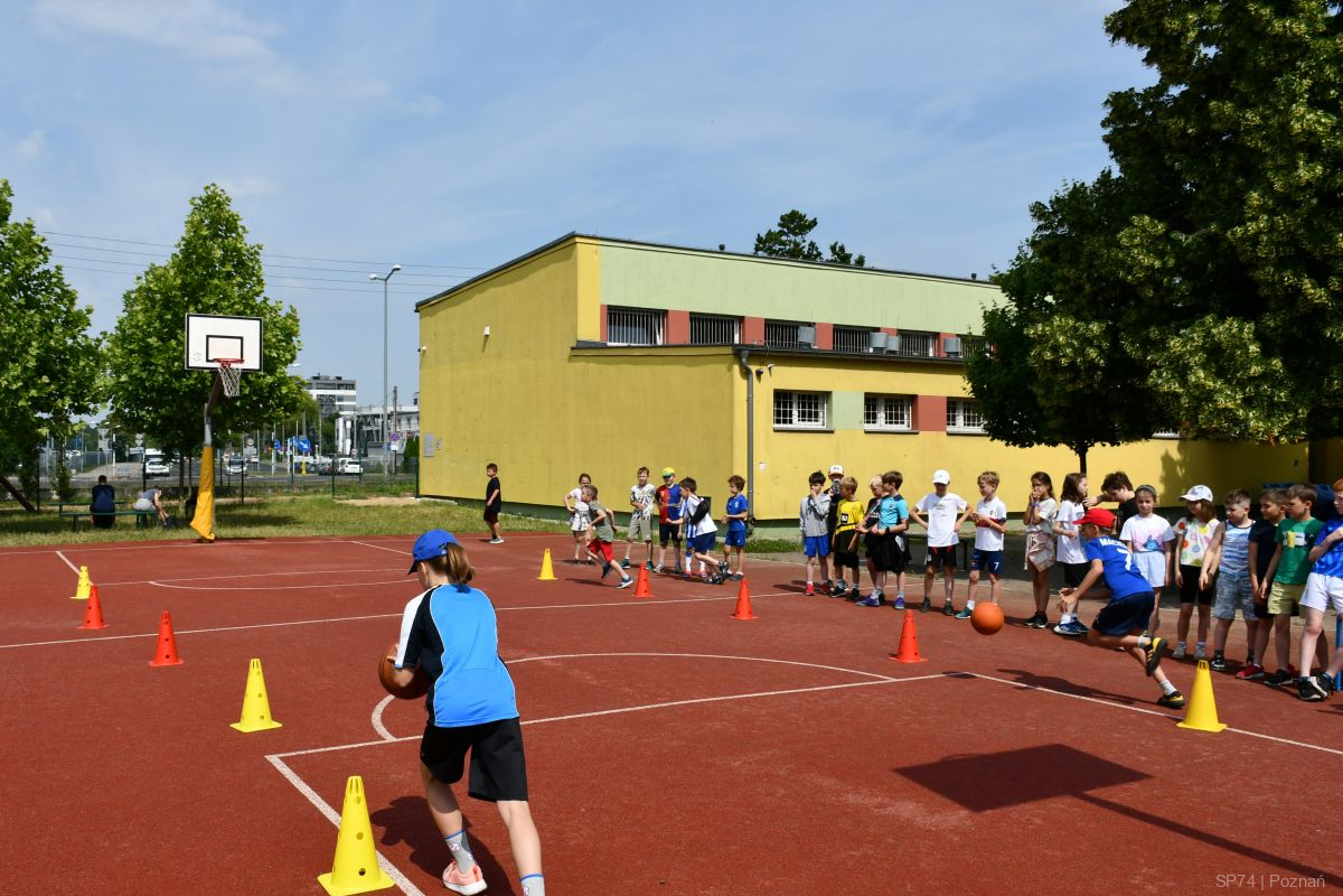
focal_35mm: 30
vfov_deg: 43.6
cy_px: 448
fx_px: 1119
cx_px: 672
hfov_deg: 61.9
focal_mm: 20
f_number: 9
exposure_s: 1/323
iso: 100
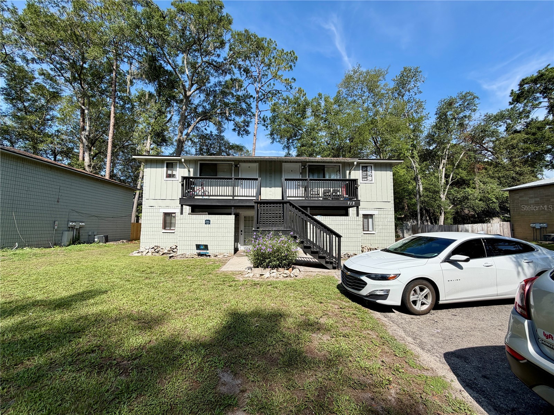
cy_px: 208
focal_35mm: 14
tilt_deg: +5.9
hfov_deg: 102.1
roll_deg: +0.3
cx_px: 277
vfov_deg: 85.7
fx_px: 224
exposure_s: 1/770
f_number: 2.2
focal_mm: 2.22
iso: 25
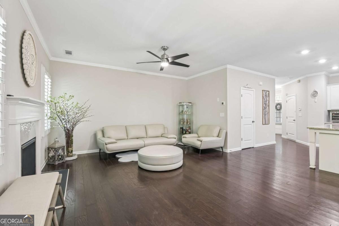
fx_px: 151
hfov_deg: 96.7
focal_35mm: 16
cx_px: 170
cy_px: 113
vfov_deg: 73.7
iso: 400
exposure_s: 1/5
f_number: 8
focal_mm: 16
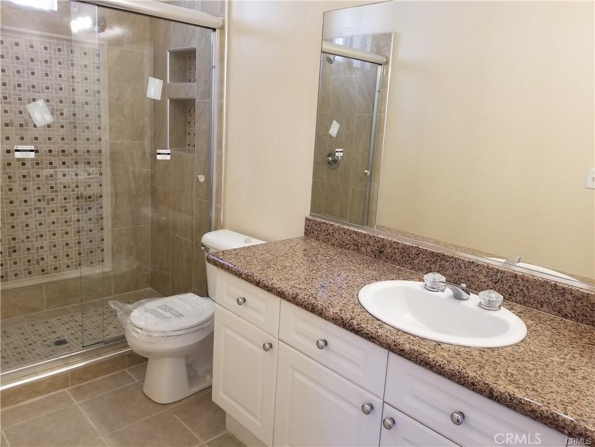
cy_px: 224
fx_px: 447
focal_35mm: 26
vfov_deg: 53.1
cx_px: 298
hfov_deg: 67.3
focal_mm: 4.25
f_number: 1.7
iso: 160
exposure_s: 1/40
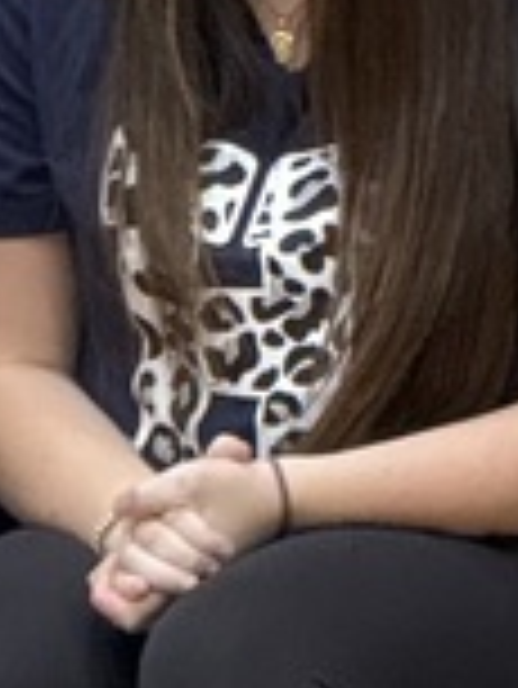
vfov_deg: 2.5
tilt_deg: +0.6
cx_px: 468
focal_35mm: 803
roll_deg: +0.9
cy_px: -634
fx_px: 15999
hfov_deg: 1.9
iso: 640
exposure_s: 1/60
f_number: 2.8
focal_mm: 15.66
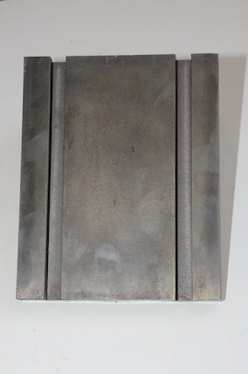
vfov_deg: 22.0
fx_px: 966
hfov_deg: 14.6
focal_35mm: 93
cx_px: 124
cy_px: 187
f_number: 14
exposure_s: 1/60
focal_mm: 62
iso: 800
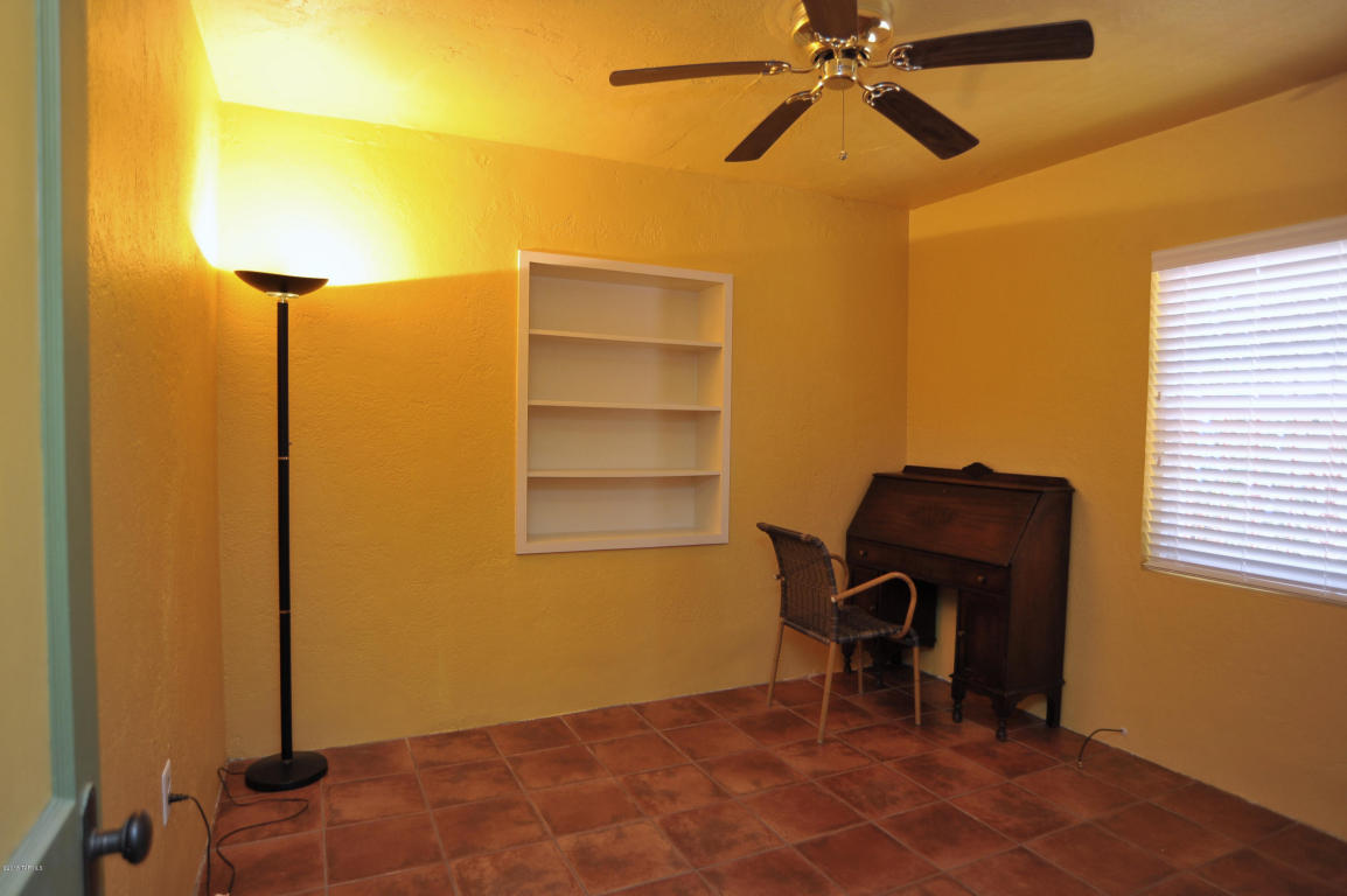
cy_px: 448
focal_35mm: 20
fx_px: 748
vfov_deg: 61.9
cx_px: 674
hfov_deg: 84.0
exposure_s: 1/30
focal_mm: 20
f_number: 3.5
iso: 640
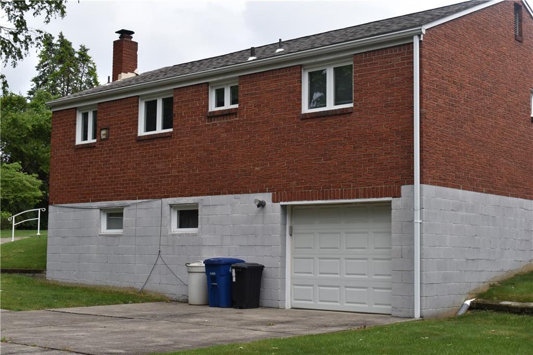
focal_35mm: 52
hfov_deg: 37.9
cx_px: 266
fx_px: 777
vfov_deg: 25.7
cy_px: 178
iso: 100
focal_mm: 35
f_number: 8
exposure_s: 1/250
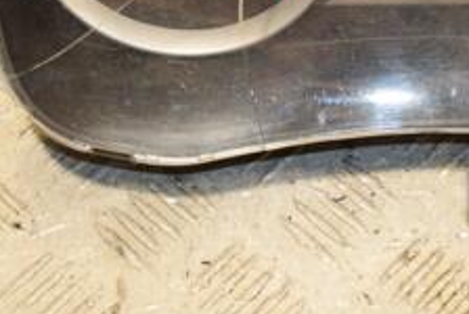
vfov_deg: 9.6
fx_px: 1831
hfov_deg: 14.4
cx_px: 427
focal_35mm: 140
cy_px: -80
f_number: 5
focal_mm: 35
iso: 800
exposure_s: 1/200
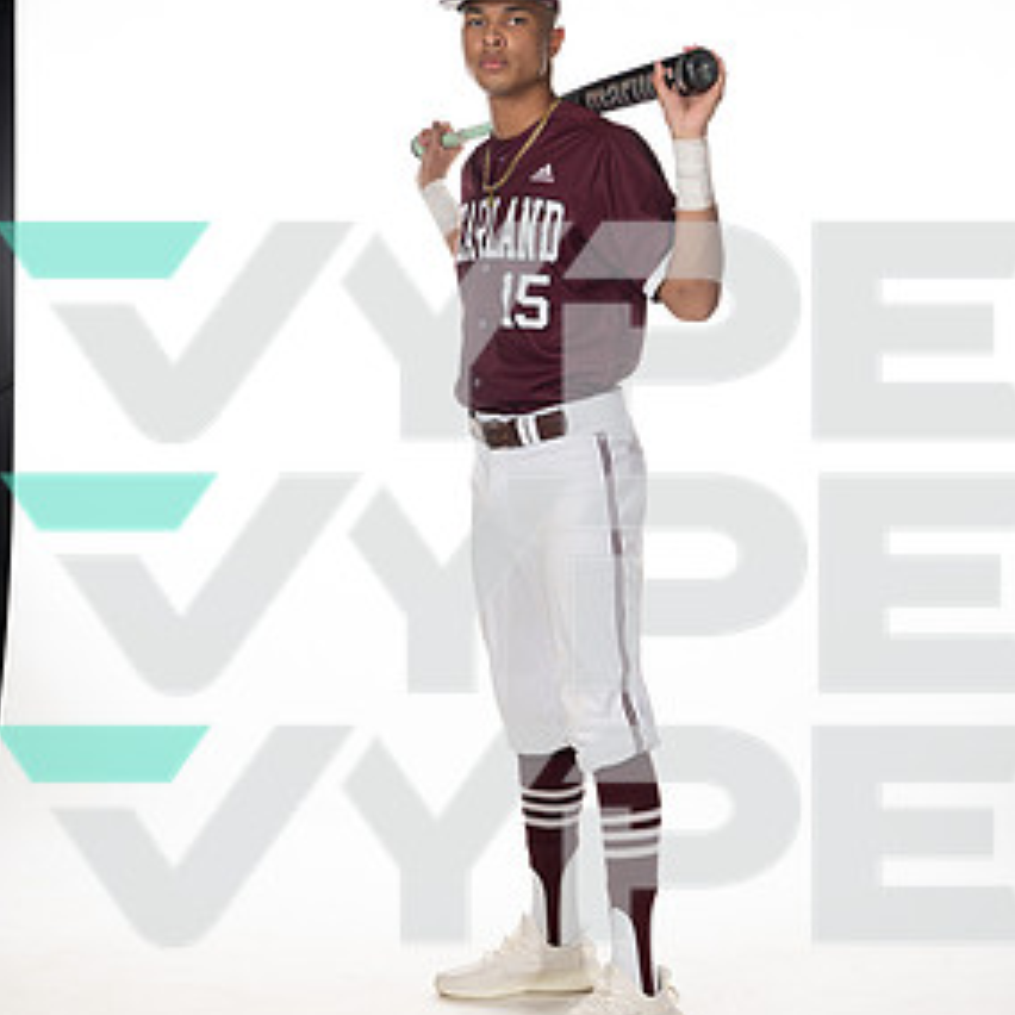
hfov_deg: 26.1
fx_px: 2189
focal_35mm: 66
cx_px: 529
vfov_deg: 26.1
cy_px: 586
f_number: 6.3
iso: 400
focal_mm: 49
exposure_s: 1/250
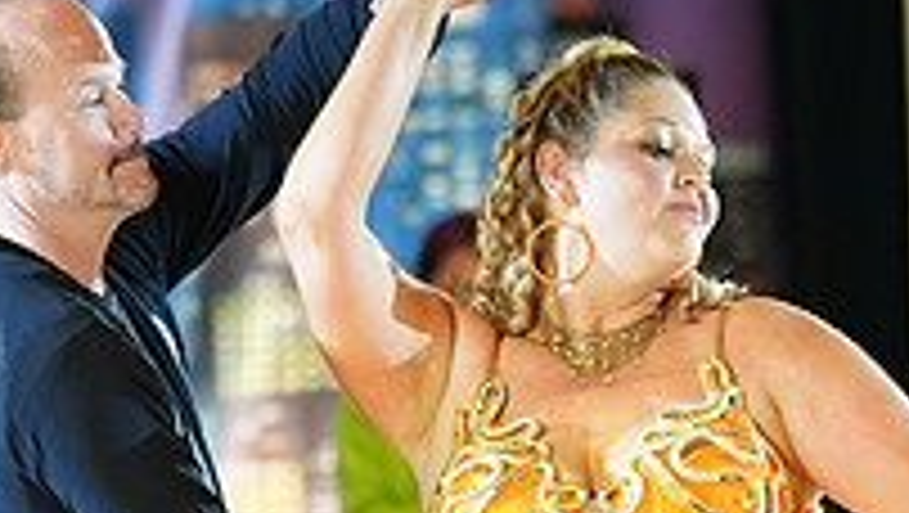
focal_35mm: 334
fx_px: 8057
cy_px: 832
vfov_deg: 3.6
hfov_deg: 6.5
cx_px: 533
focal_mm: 111
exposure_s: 1/320
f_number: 2.8
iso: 2500
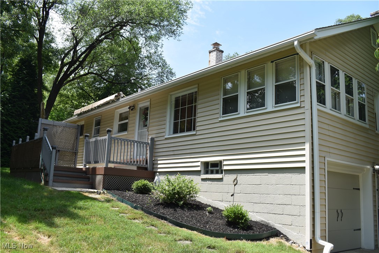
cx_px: 190
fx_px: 332
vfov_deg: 41.7
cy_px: 126
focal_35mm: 32
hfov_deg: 59.5
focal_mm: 21
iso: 160
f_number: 8
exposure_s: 1/250
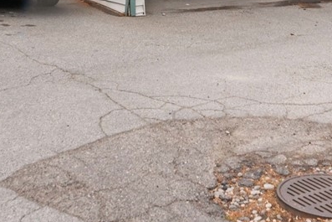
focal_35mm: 64
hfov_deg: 31.4
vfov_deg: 19.0
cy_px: -100
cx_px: 191
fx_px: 590
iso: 100
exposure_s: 1/1250
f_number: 7.1
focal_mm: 15
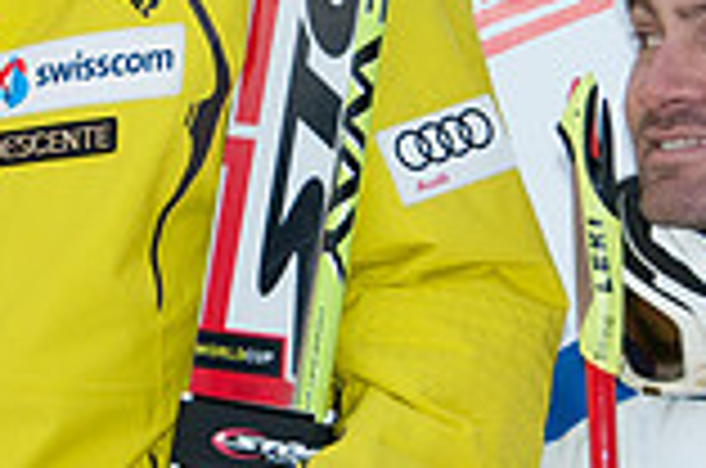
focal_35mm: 361
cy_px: 124
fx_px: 7065
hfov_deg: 5.7
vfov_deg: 3.8
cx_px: 58
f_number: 7.1
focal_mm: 65
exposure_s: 1/320
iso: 320
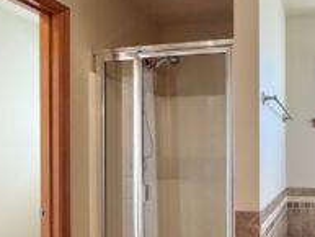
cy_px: 157
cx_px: 276
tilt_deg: -0.3
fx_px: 264
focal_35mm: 29
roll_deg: -0.5
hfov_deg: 54.7
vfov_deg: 47.5
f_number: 2.2
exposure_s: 1/120
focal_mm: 2.22
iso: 80
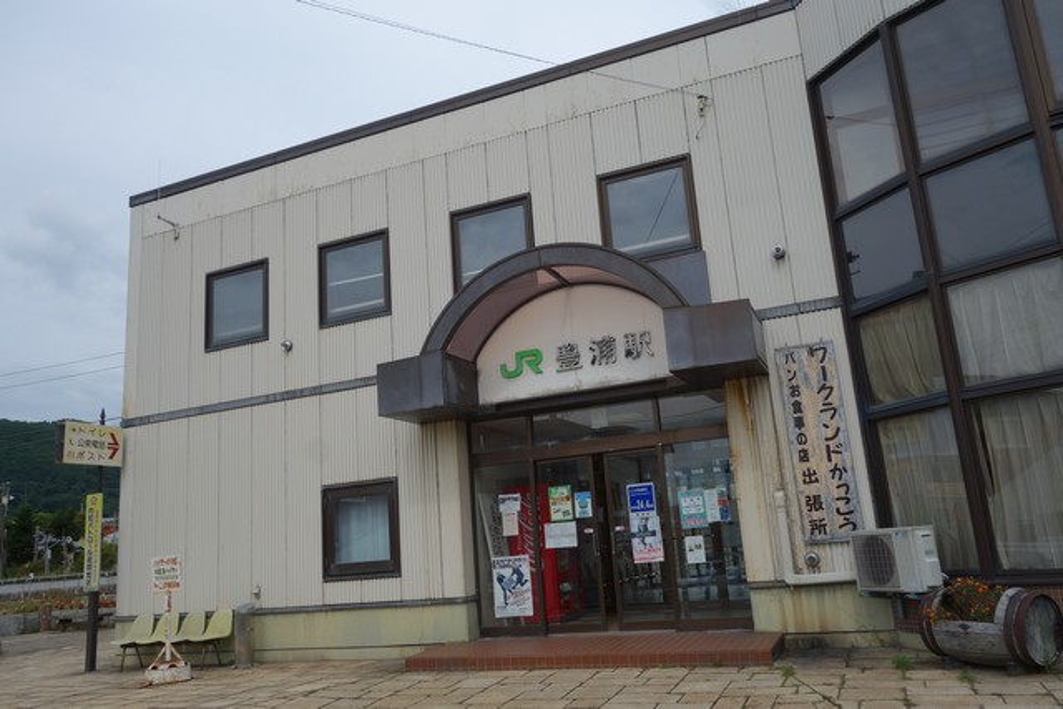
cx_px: 532
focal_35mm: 28
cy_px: 354
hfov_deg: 65.5
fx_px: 827
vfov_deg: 46.4
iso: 125
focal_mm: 10.4
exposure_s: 1/500
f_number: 5.6
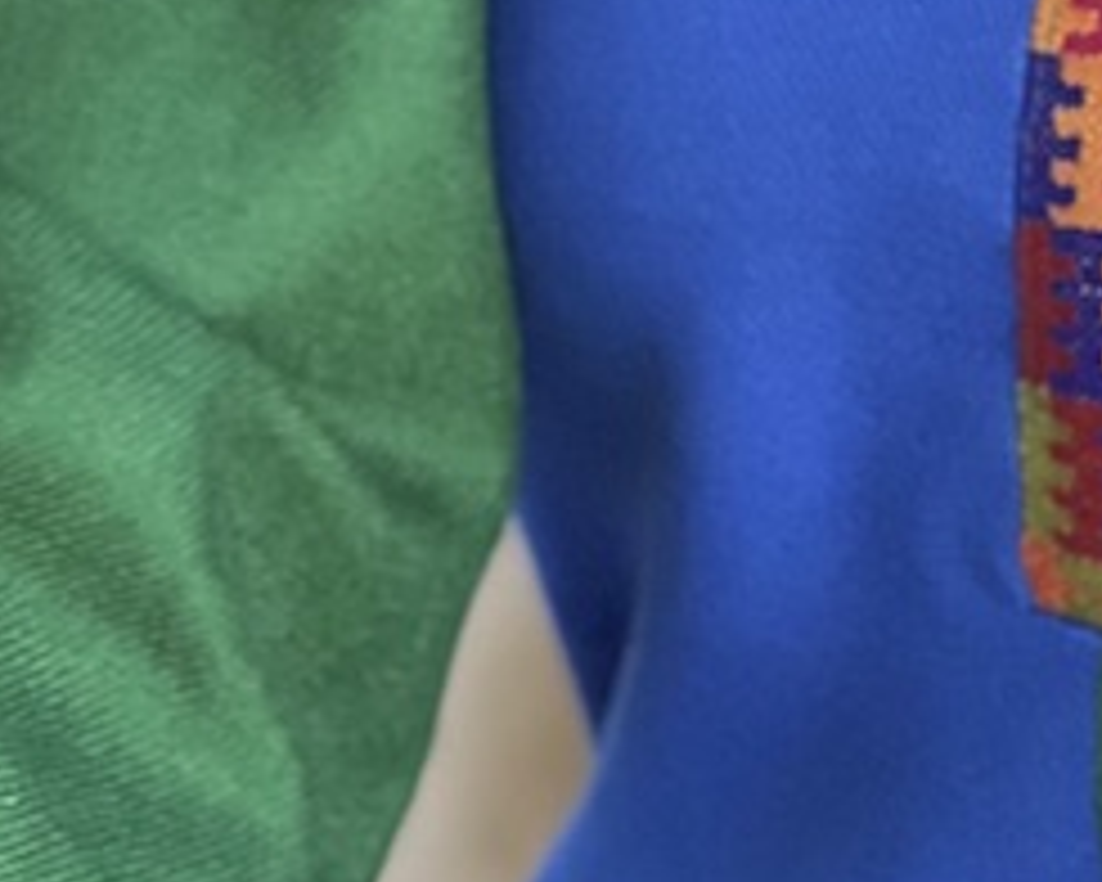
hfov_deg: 6.3
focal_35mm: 305
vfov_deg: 5.1
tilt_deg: -16.2
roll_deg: +1.3
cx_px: 1640
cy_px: -238
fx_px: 9948
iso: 250
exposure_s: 1/121
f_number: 2.8
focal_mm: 9
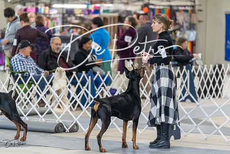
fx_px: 1278
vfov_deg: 6.9
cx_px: 115
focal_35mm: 200
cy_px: 77
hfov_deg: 10.3
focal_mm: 200
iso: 6400
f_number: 4
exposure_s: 1/320
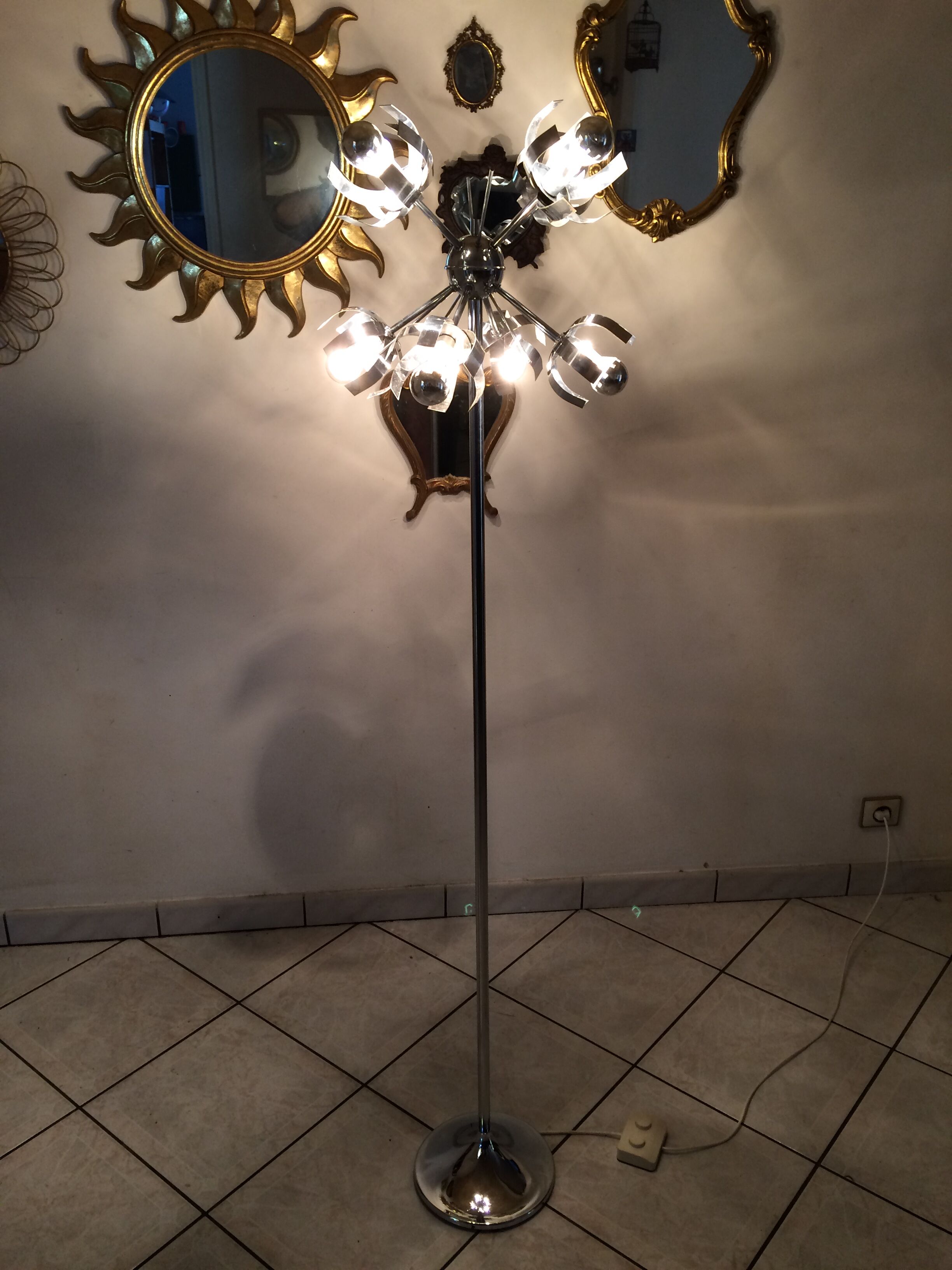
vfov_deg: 61.7
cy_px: 635
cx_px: 476
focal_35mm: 29
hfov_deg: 48.2
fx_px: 1063
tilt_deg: -21.6
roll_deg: -0.2
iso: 100
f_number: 2.2
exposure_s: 1/33
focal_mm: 4.15
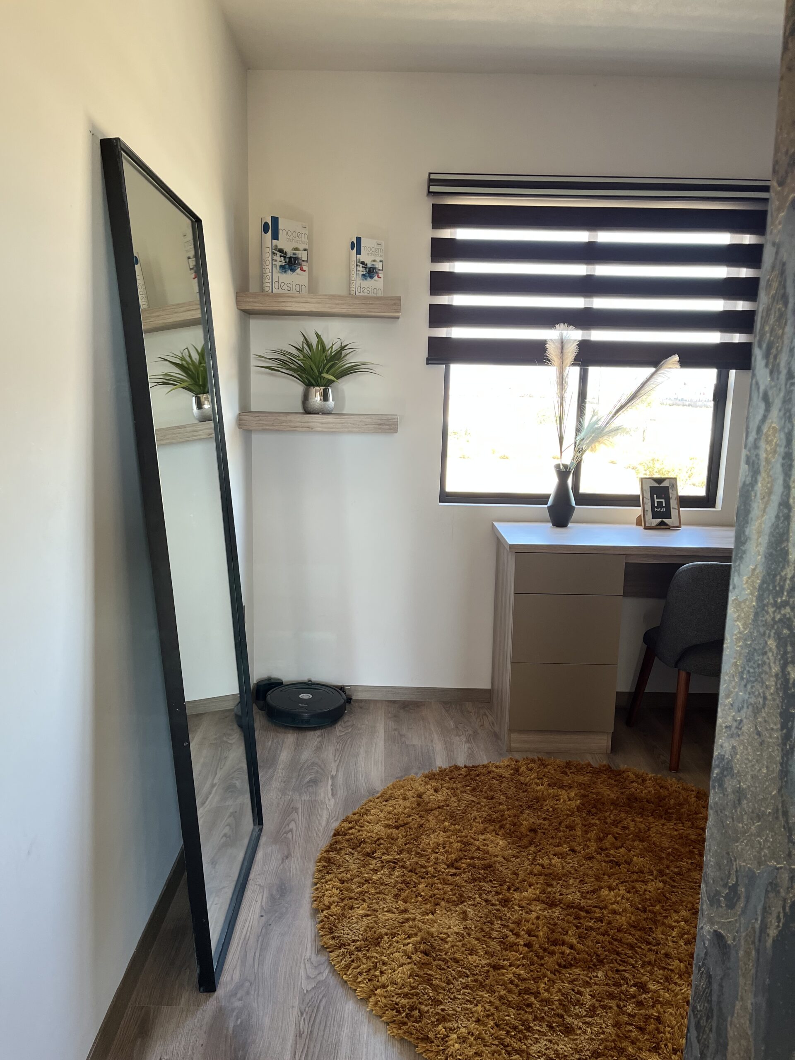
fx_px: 796
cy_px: 530
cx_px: 398
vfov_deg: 67.3
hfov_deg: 53.1
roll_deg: -1.3
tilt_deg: -9.2
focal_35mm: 26
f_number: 1.6
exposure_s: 1/121
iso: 100
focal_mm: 5.1
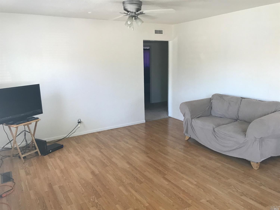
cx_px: 140
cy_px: 105
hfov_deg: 63.5
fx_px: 226
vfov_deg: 49.7
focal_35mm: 28
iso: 32
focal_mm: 3.99
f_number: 1.8
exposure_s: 1/30
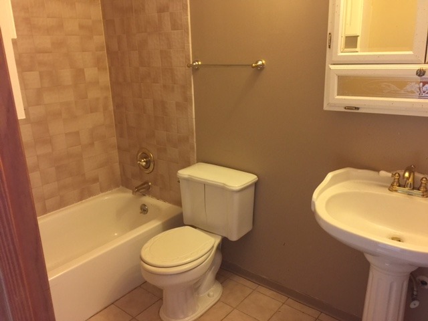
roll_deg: +1.7
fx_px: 359
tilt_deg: -17.1
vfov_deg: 48.2
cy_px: 160
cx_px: 214
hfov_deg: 61.7
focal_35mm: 29
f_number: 2.2
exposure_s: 1/10
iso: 100
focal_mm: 4.15
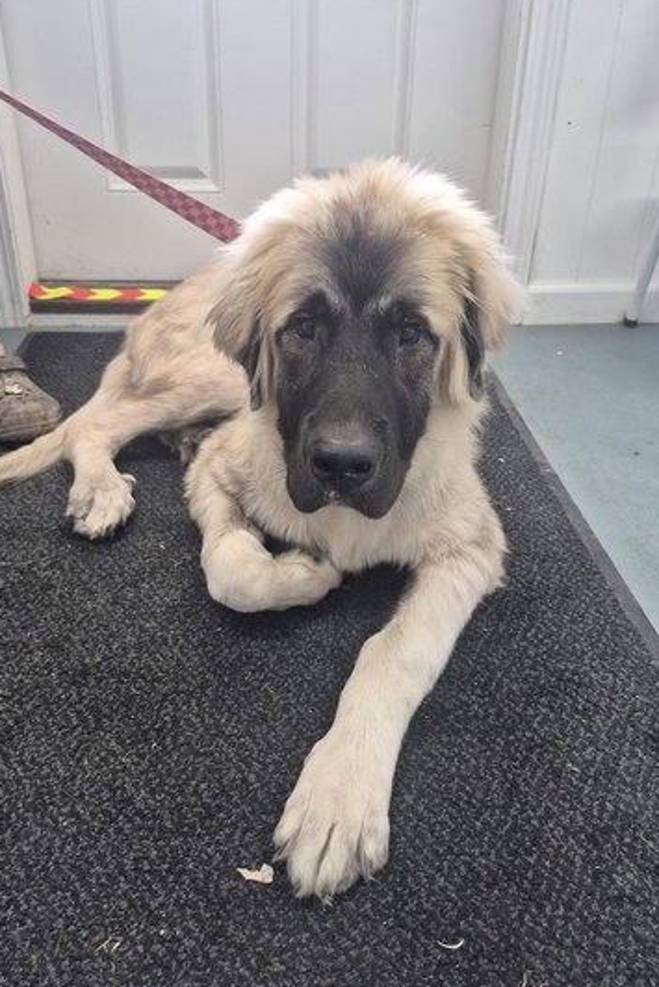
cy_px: 502
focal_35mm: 30
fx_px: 823
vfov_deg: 61.9
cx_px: 304
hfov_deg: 43.6
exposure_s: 1/120
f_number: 1.8
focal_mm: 5.4
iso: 200
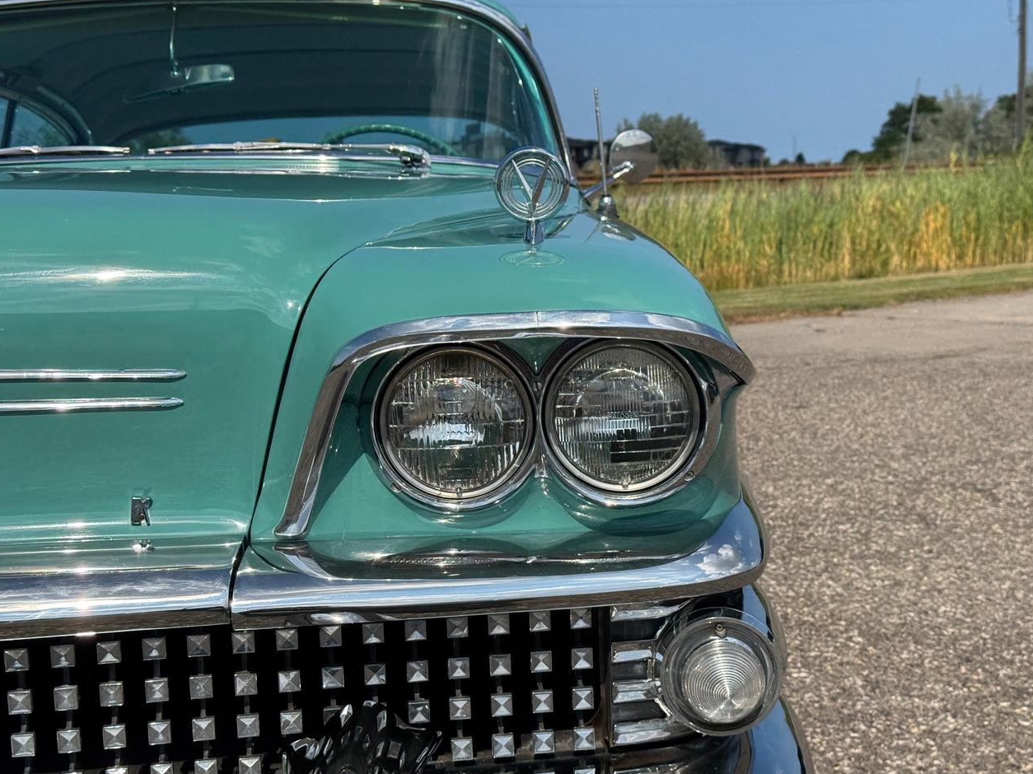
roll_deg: +2.7
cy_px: 391
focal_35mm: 49
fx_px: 1462
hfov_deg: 38.9
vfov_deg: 29.7
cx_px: 523
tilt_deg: -8.0
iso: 80
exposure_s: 1/7092
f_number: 1.78
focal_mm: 6.76
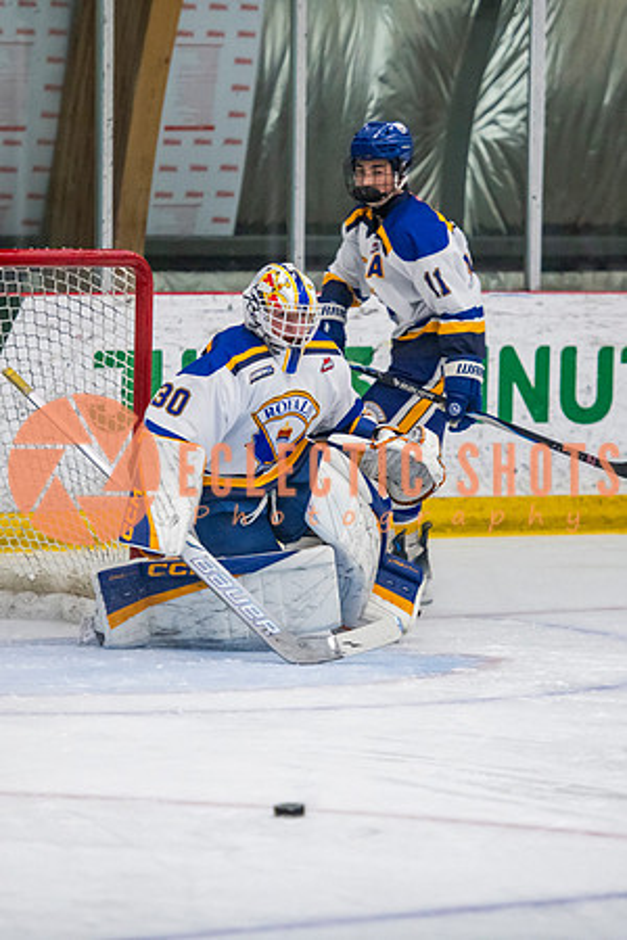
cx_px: 254
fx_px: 6412
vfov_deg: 8.4
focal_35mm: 245
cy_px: 434
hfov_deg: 5.6
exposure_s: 1/640
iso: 2000
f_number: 3.2
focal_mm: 150
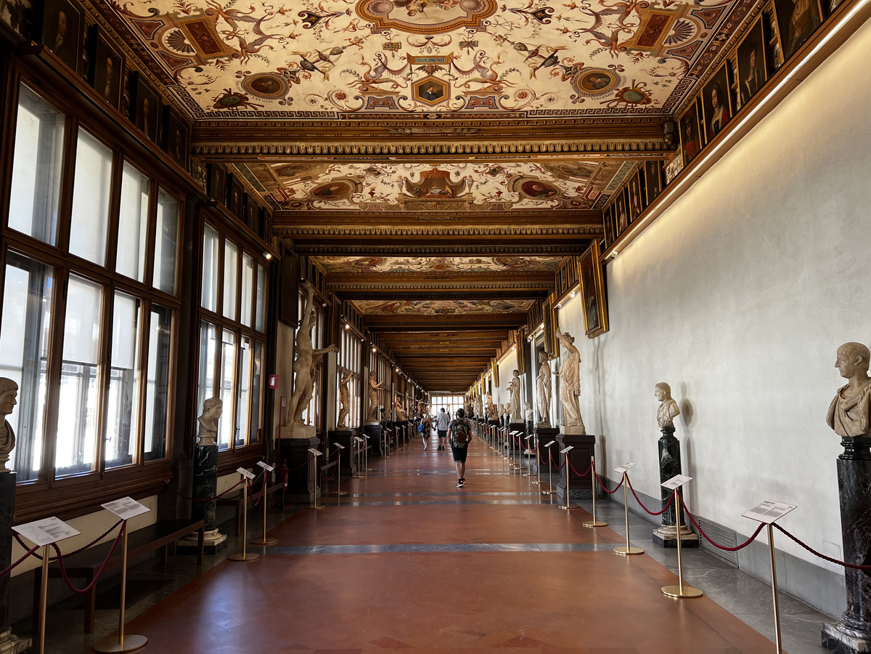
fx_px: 654
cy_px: 327
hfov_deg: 67.3
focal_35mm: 26
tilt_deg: +6.8
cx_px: 436
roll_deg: +1.0
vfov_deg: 53.1
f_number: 1.5
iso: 100
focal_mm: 5.7
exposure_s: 1/81
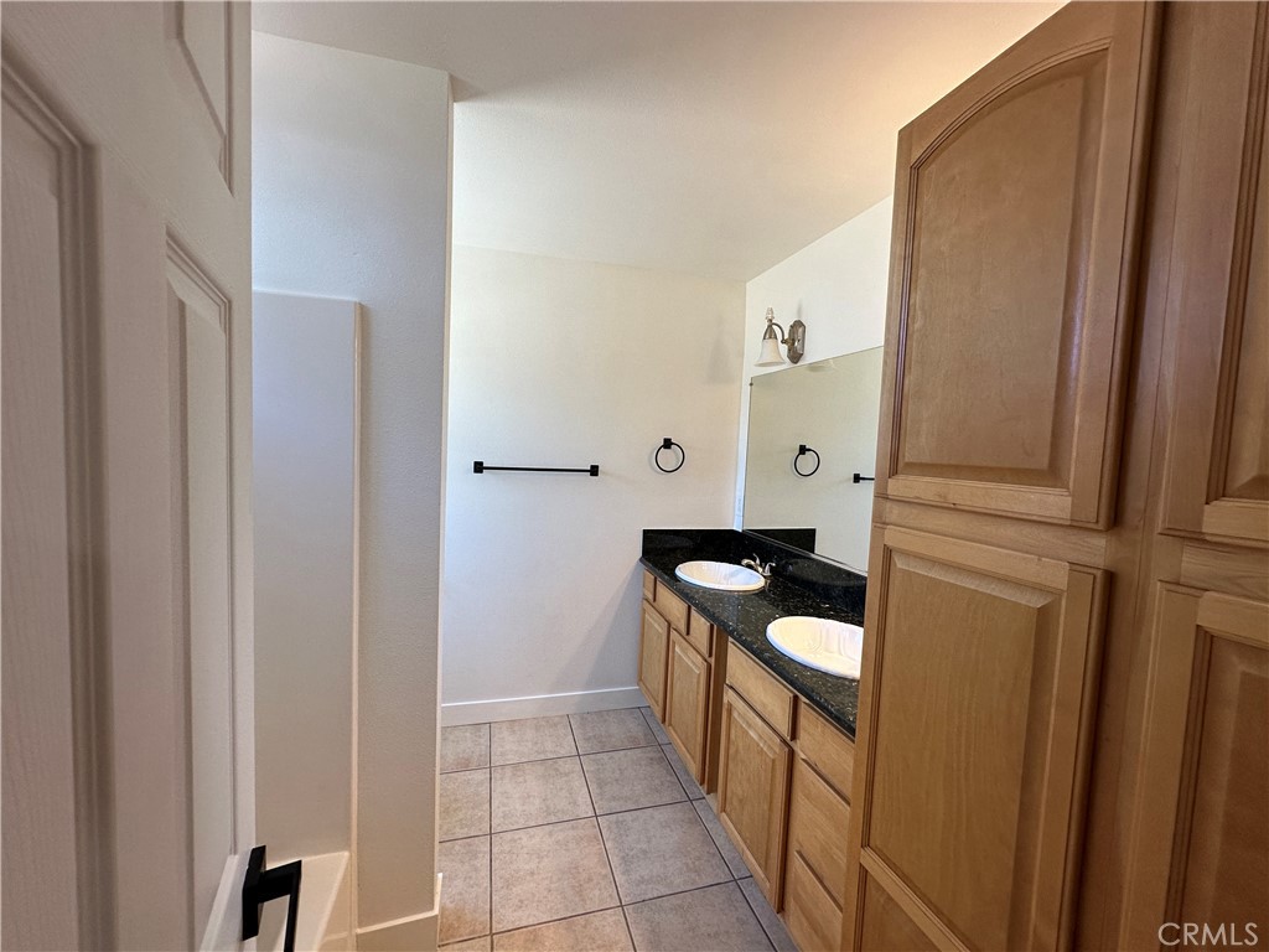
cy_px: 476
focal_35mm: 14
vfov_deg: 85.7
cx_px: 634
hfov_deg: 102.1
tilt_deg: -2.7
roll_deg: -2.6
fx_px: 513
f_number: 2.2
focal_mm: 2.22
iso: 160
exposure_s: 1/120
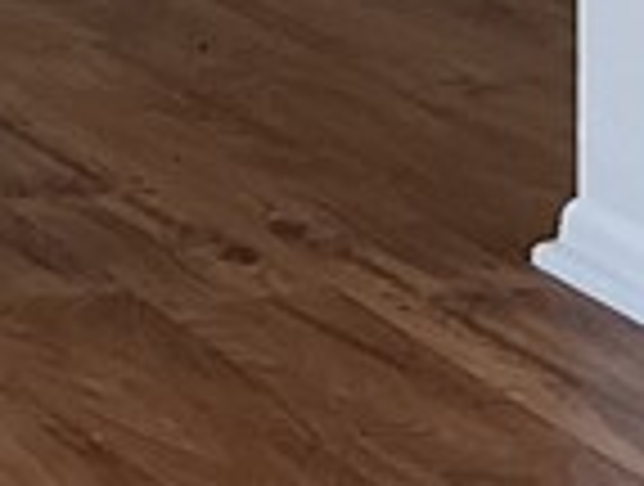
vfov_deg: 6.6
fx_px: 3861
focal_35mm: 207
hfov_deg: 9.0
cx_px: -649
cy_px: -882
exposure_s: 1/60
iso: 50
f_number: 1.8
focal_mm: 3
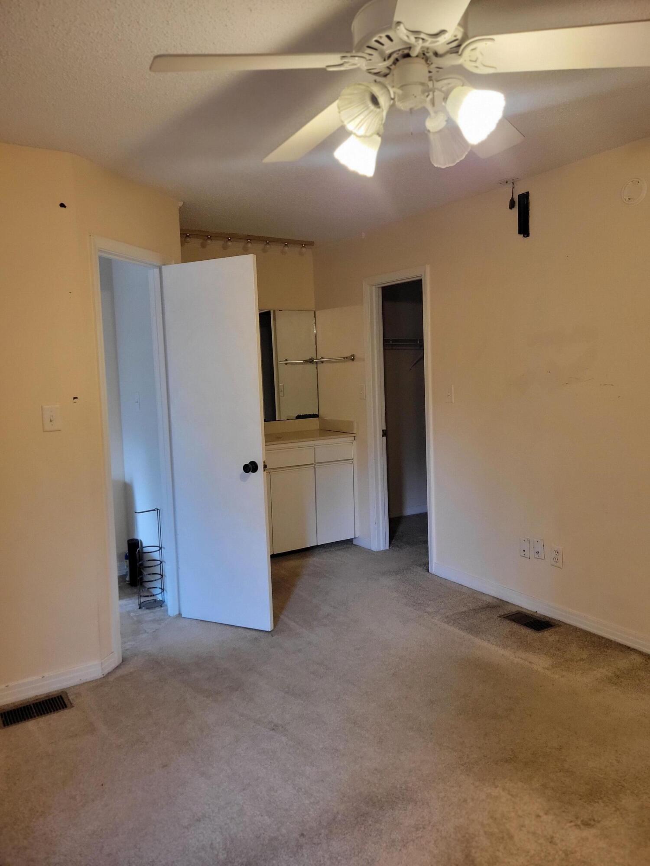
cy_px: 433
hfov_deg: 53.1
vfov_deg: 67.3
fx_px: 651
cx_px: 325
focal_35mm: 26
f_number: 1.8
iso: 320
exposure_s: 1/60
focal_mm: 5.4
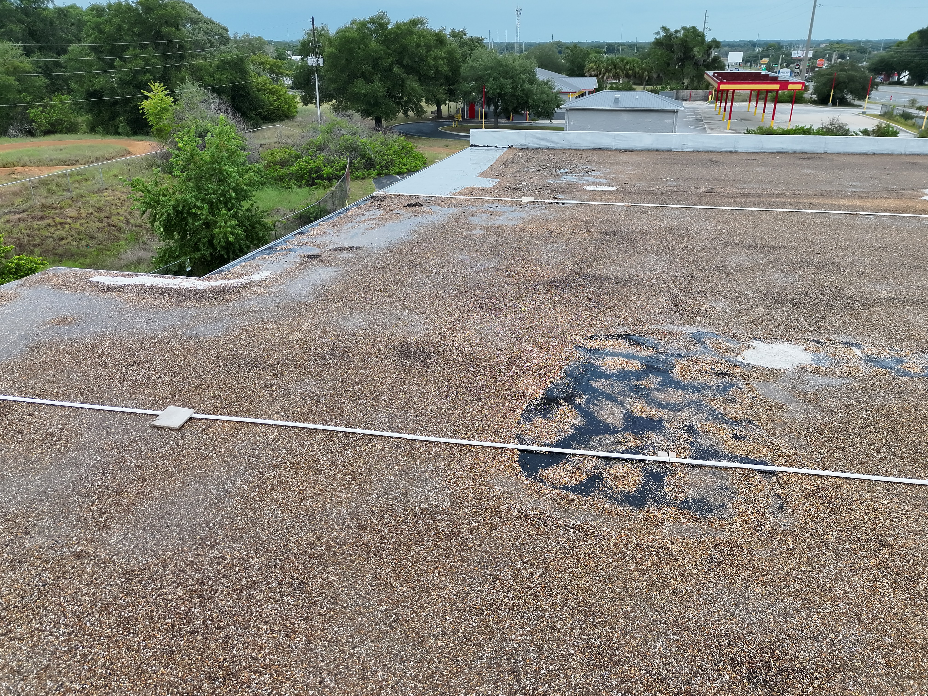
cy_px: 348
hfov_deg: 71.6
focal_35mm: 24
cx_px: 464
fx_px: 643
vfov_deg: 56.8
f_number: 1.7
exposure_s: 1/1500
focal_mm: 6.72
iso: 180
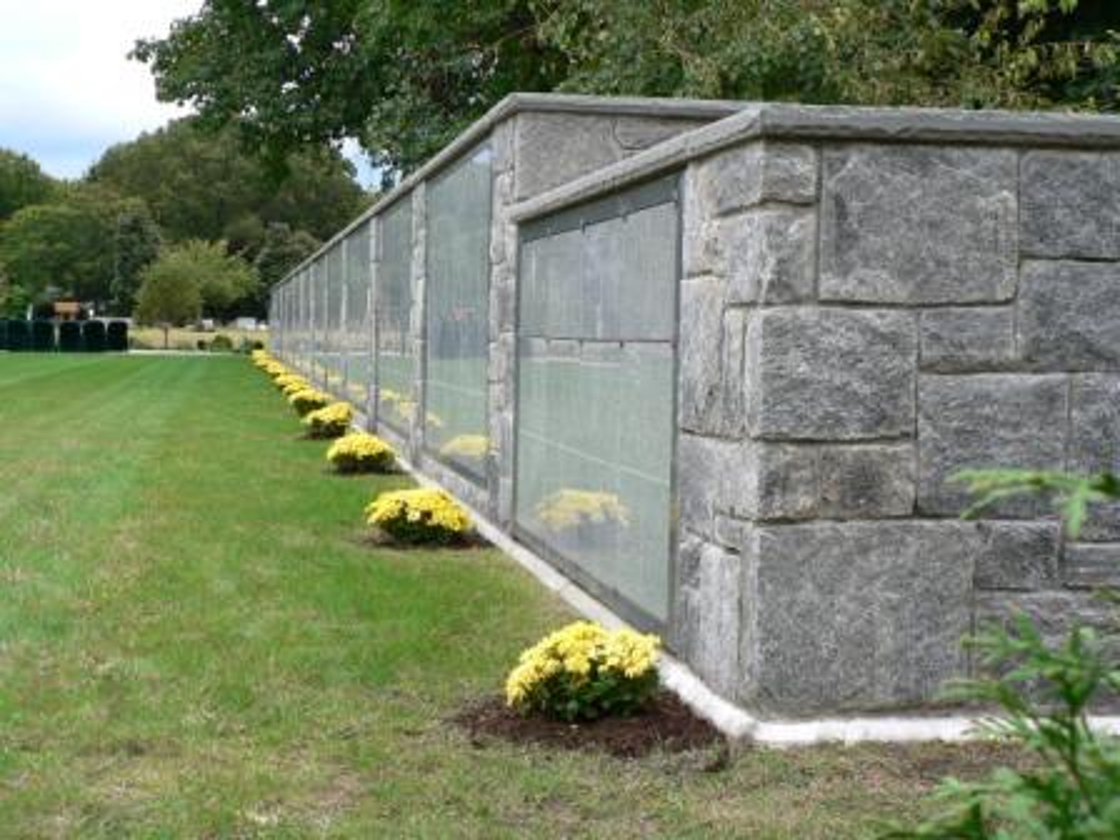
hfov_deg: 29.8
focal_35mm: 65
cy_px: 420
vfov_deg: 22.6
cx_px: 560
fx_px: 2103
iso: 80
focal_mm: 10.9
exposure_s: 1/100
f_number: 3.2
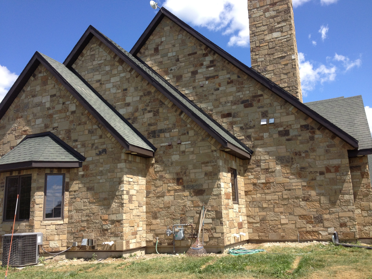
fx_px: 376
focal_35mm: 35
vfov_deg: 40.7
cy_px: 140
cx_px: 186
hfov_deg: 52.6
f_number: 2.4
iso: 50
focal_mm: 4.28
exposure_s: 1/1104
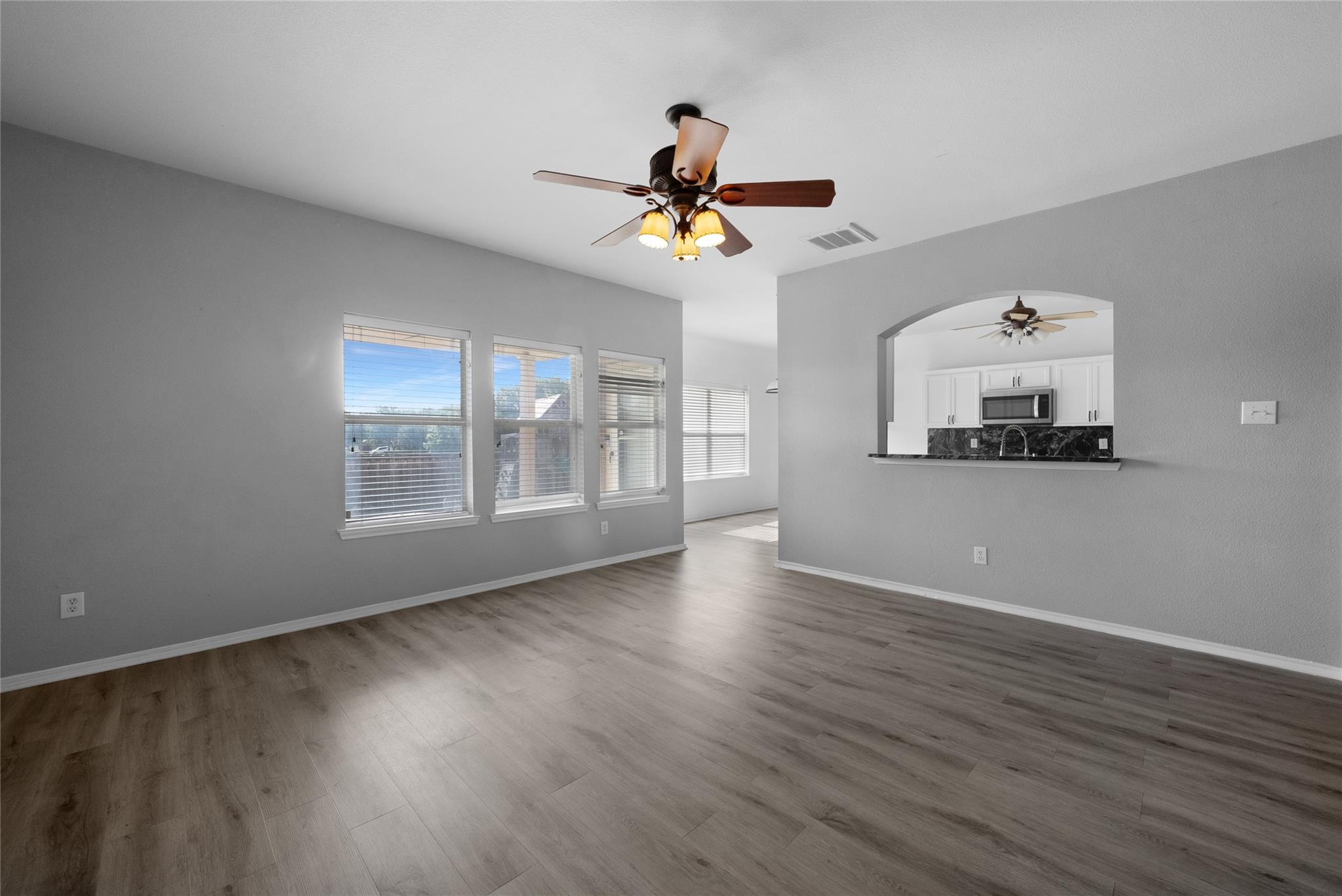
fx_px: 522
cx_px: 671
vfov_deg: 81.3
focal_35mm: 14
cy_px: 448
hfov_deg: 104.2
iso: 640
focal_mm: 14
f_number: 9
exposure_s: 1/30
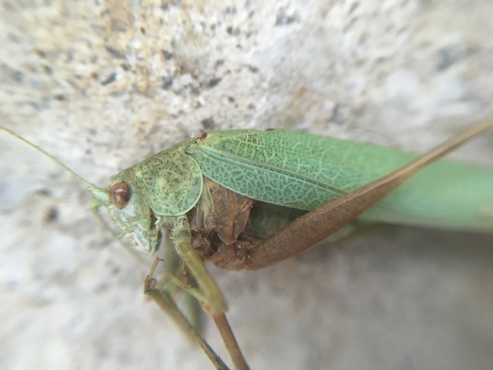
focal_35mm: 29
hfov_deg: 61.7
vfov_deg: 48.2
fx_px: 413
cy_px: 185
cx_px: 246
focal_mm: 4.15
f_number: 2.2
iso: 80
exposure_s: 1/33
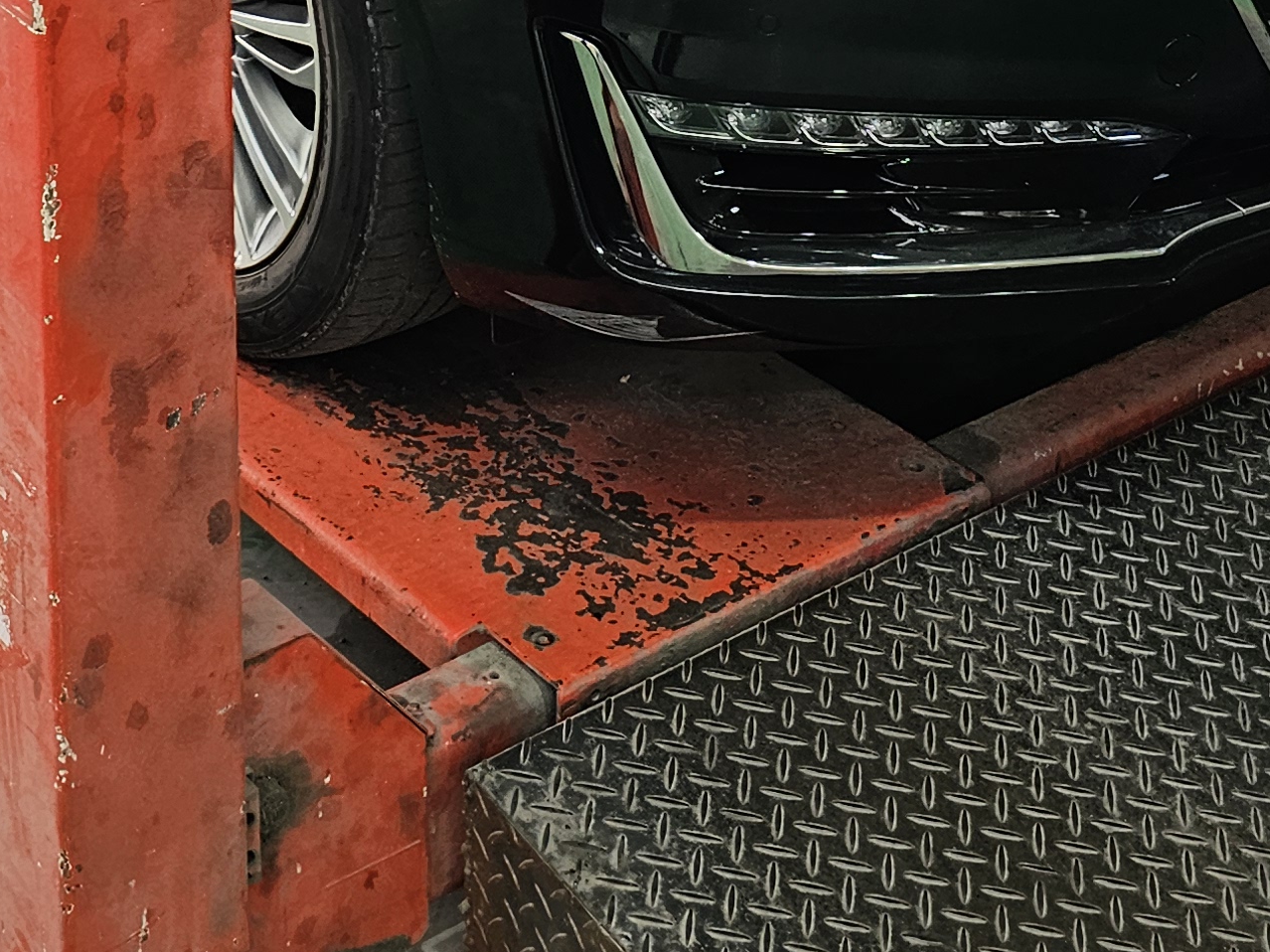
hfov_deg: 27.0
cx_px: 527
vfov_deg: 18.0
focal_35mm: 72
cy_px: -516
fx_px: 2641
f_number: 1.7
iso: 100
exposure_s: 1/180
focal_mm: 6.3
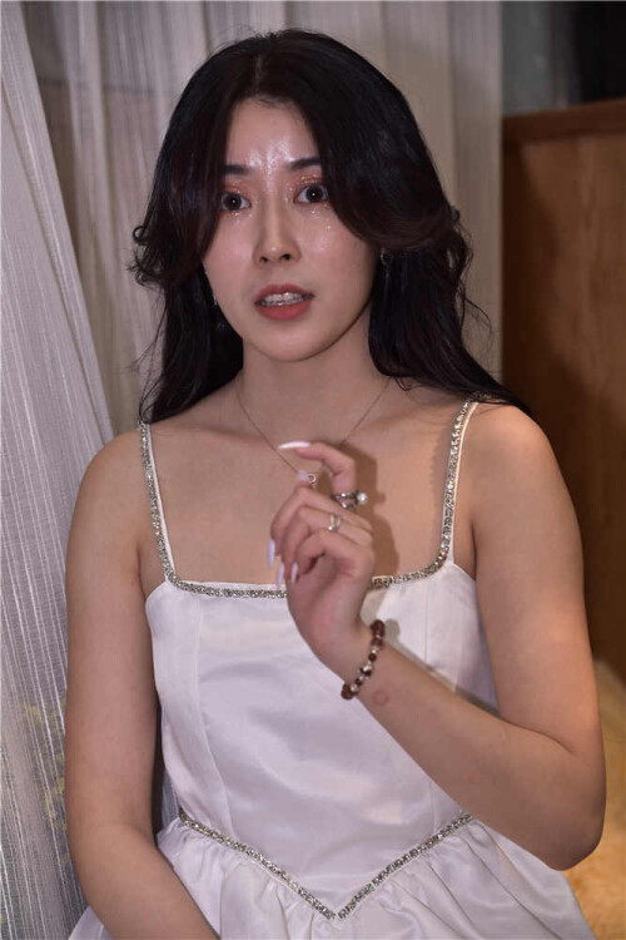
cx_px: 313
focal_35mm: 110
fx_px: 2869
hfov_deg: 12.5
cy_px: 470
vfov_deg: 18.6
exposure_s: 1/100
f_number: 5
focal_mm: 110
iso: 200
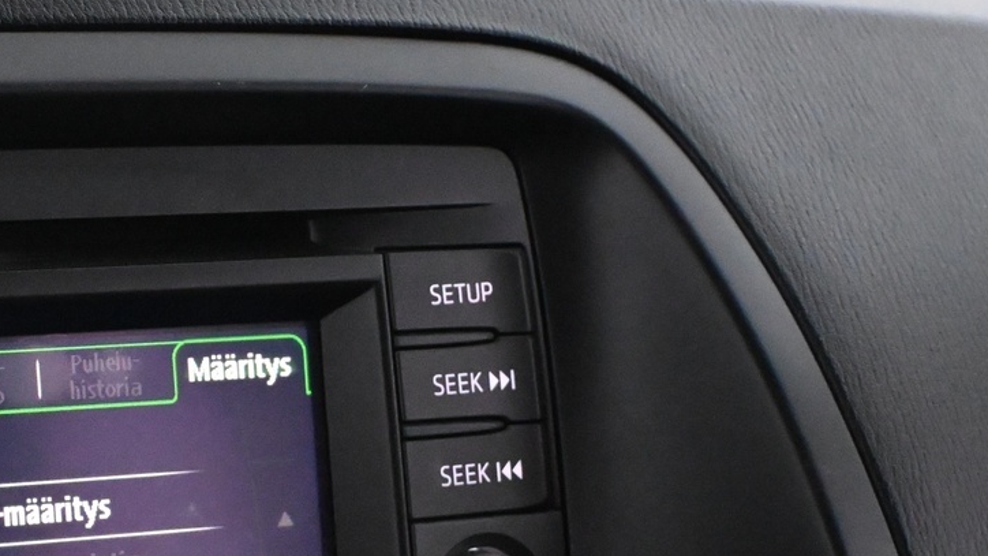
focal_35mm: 130
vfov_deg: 9.3
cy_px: 511
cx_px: 16
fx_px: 3410
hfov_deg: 16.2
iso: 8000
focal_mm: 37
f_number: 5.3
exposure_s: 1/60
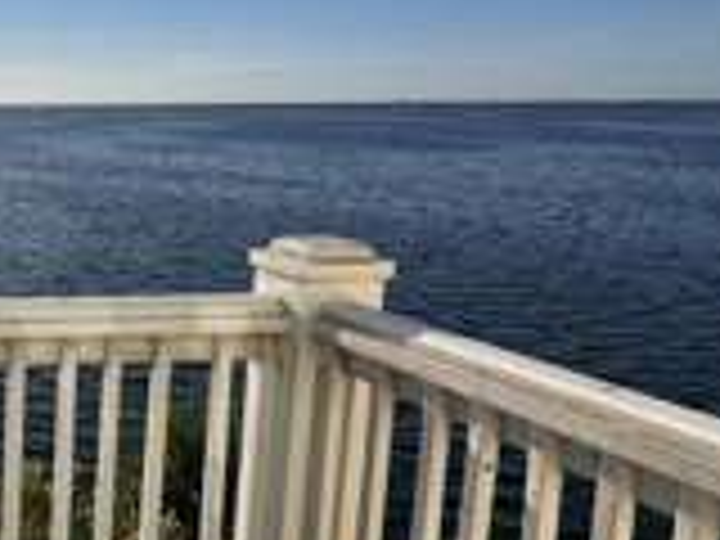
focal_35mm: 42
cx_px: -220
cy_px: 256
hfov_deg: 32.9
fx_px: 874
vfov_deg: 34.3
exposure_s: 1/7813
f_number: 2.2
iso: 50
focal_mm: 2.22
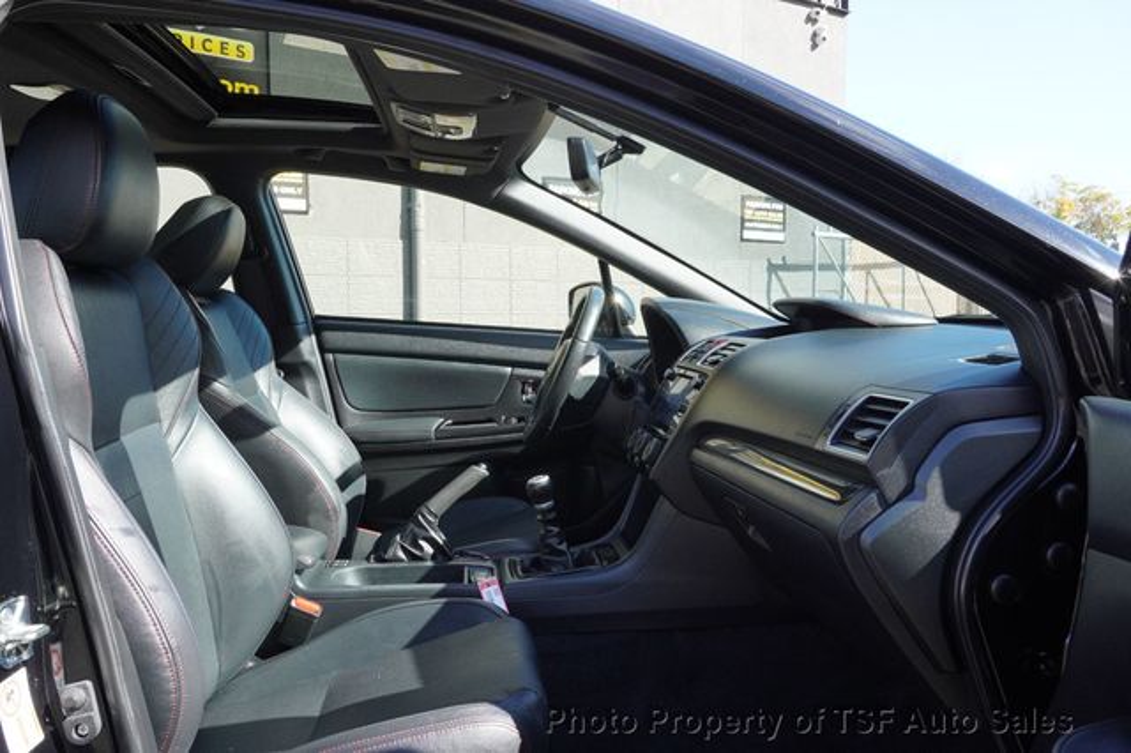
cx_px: 566
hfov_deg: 62.0
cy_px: 376
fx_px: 942
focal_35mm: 30
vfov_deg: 43.6
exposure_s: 1/250
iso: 800
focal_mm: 20
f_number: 9
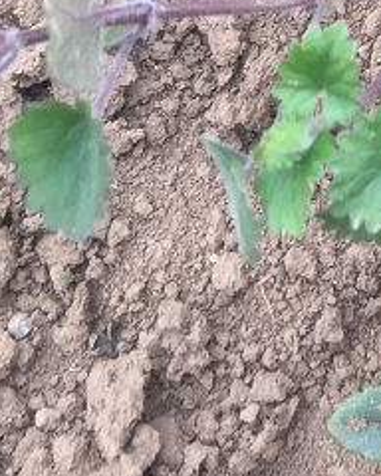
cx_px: 601
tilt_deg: -65.2
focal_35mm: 126
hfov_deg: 11.6
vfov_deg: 12.8
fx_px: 1776
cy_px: -560
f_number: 2.2
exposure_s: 1/108
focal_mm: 4.15
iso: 32
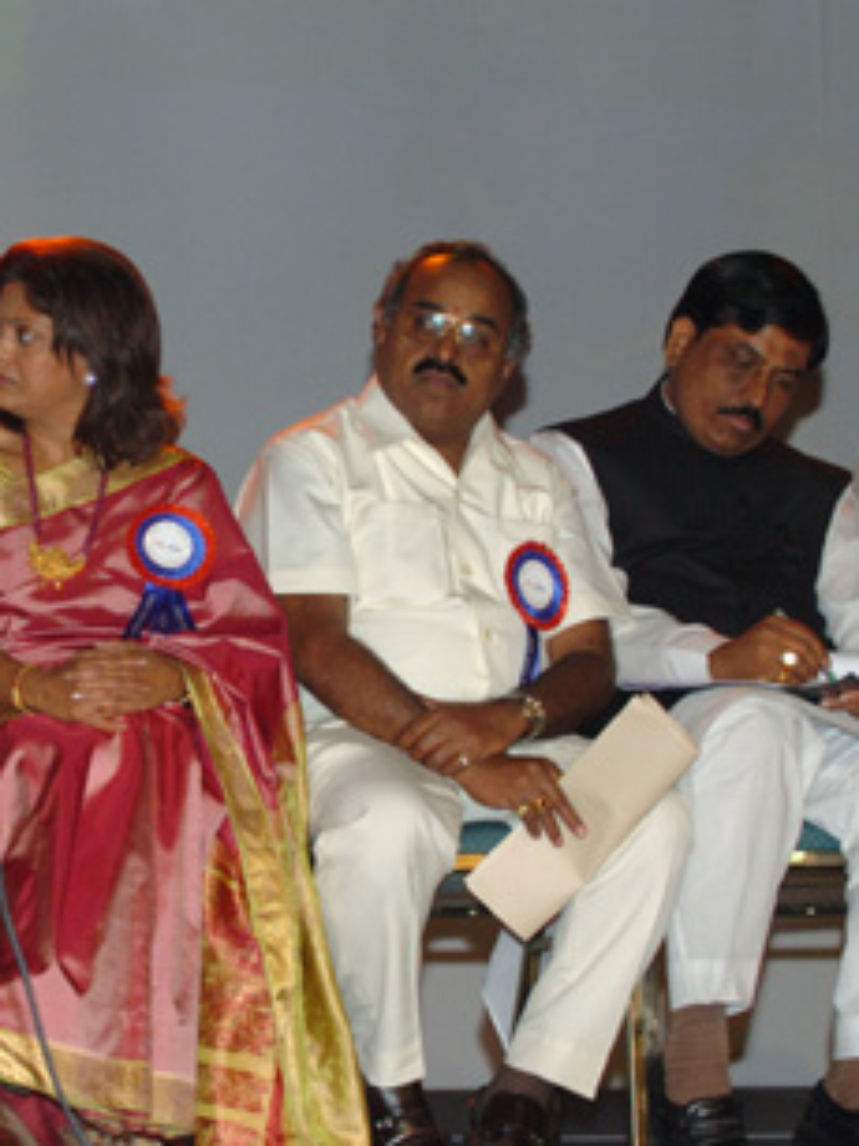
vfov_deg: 10.0
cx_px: 176
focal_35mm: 197
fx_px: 6523
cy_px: 580
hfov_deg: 7.5
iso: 400
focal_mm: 70
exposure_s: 1/200
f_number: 5.6
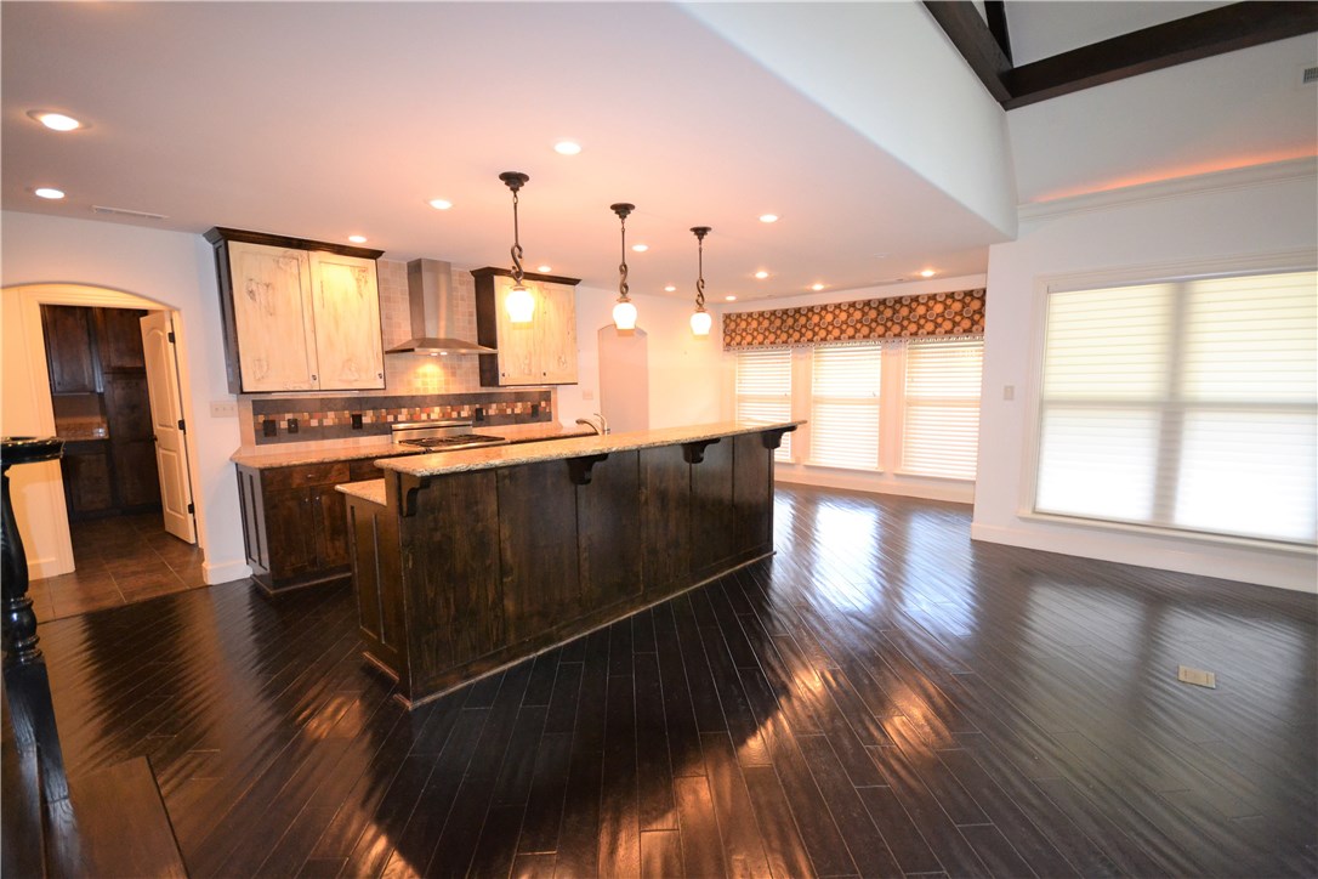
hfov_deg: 100.4
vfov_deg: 77.3
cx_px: 659
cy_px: 440
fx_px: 549
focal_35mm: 15
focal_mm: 10
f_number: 4
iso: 2000
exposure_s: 1/60
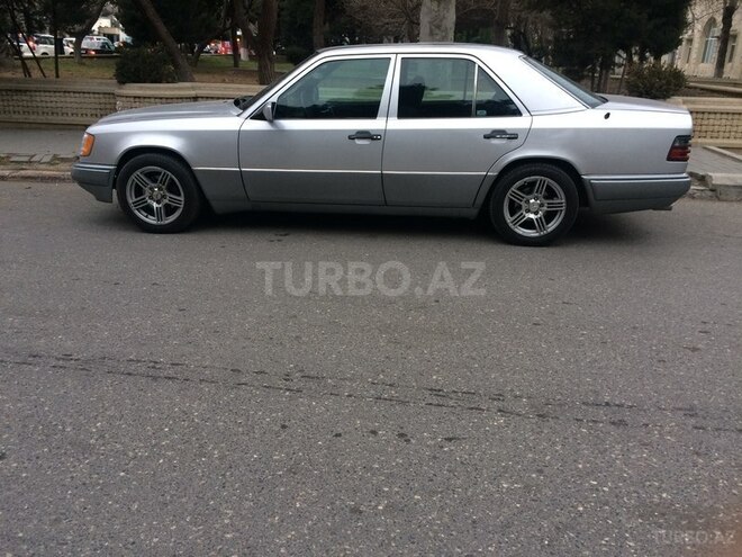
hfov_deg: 61.7
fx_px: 622
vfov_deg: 48.2
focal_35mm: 29
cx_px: 371
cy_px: 278
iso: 64
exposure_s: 1/33
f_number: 2.2
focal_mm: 4.15
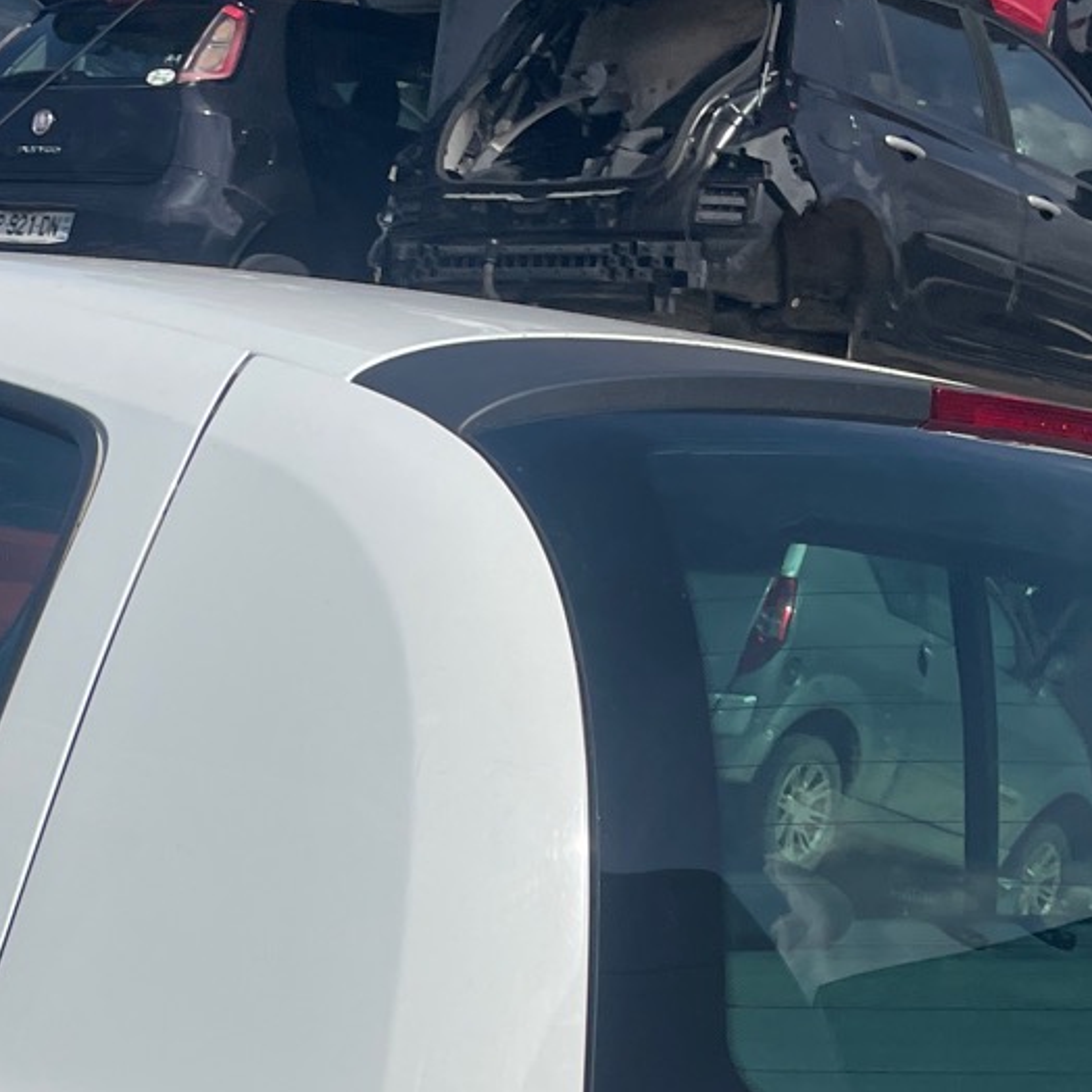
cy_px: 1367
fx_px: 2820
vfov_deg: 20.3
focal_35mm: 79
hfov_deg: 21.3
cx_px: 71
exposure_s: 1/5051
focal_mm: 4.2
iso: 32
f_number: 1.6
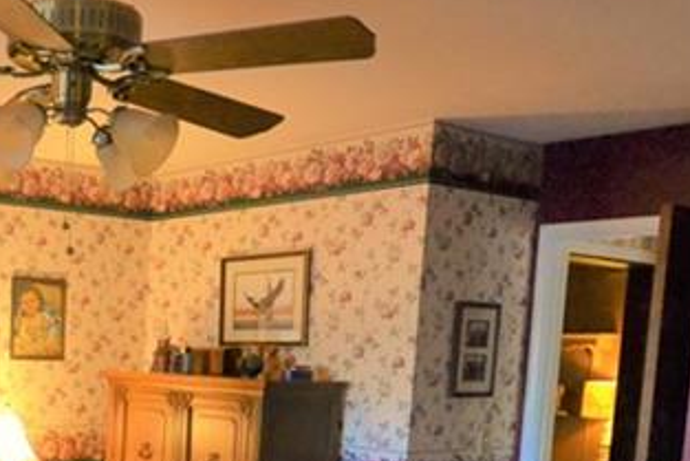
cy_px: 470
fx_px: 940
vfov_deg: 26.0
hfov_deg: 35.8
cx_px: -24
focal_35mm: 49
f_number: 4
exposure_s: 1/60
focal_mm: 10
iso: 2500
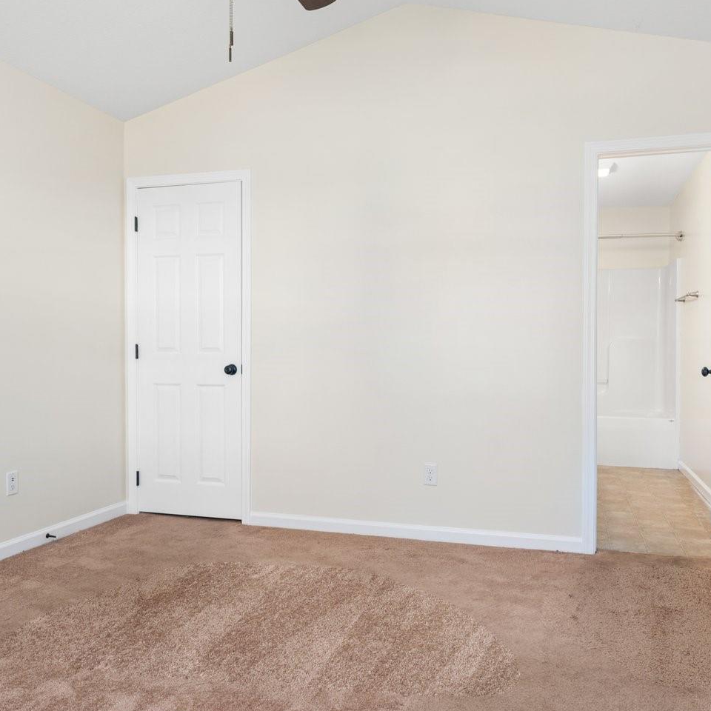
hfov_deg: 54.2
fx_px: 695
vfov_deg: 54.2
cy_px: 355
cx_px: 354
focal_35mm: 30
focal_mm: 16.5
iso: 200
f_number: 8
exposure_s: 1/4
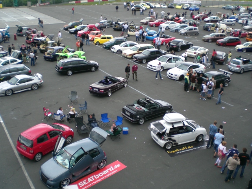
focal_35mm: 38
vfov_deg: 37.7
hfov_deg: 49.0
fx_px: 277
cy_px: 94
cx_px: 126
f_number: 3.1
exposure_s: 1/160
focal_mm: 6.3
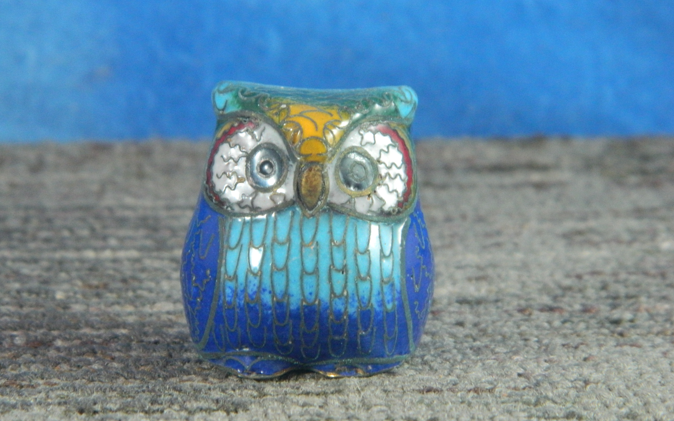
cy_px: 205
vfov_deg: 8.2
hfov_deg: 13.1
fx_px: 2939
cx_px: 335
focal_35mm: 160
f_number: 4.9
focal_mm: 27
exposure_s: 1/13
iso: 400
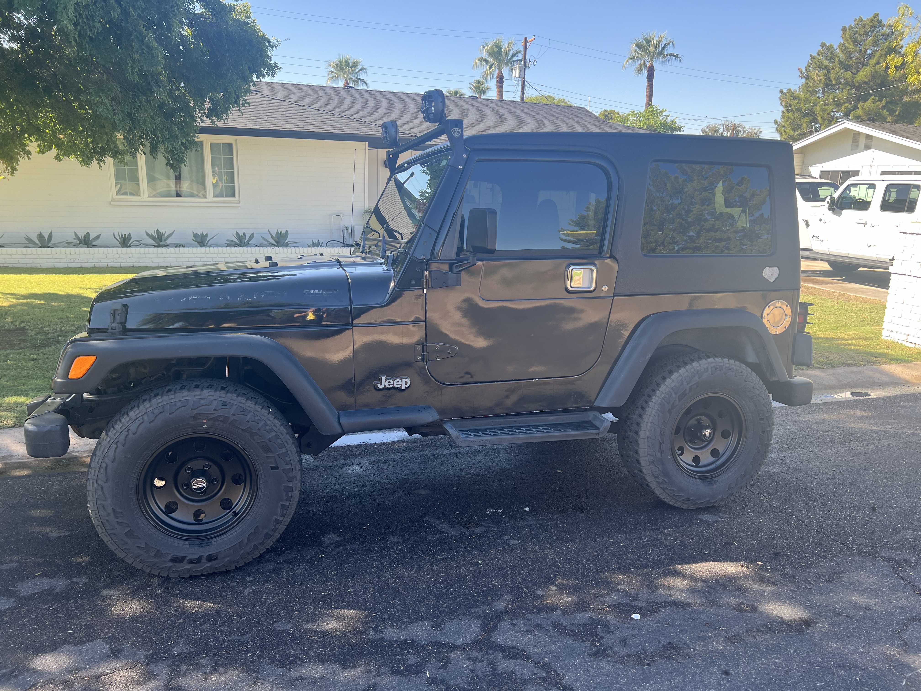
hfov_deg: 67.3
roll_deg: -1.4
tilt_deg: -13.9
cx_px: 460
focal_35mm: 26
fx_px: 692
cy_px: 346
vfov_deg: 53.1
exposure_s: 1/547
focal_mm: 5.7
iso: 50
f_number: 1.5
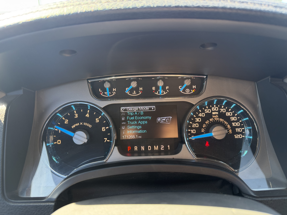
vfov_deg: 56.8
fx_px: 199
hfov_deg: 71.6
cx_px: 144
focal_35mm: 24
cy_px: 108
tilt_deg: -19.1
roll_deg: +0.2
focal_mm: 6.76
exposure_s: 1/121
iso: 160
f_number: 1.78
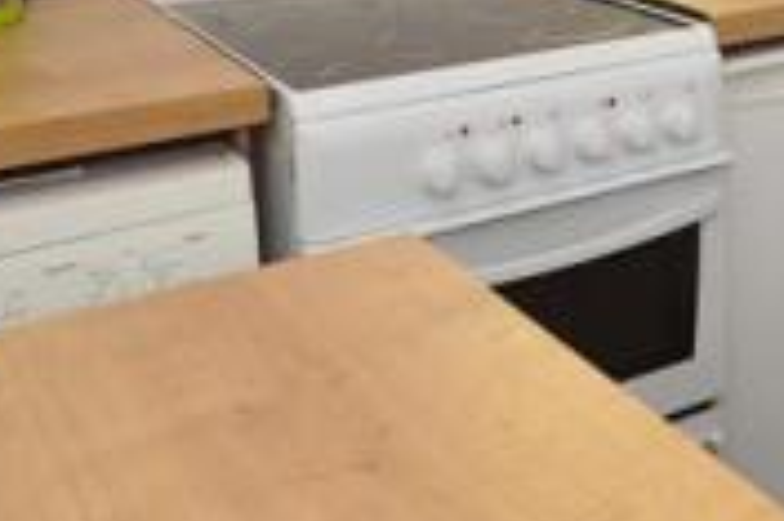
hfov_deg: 34.0
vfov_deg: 20.3
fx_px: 1218
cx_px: 682
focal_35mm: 56
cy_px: -287
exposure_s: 1/25
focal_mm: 10
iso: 200
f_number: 5
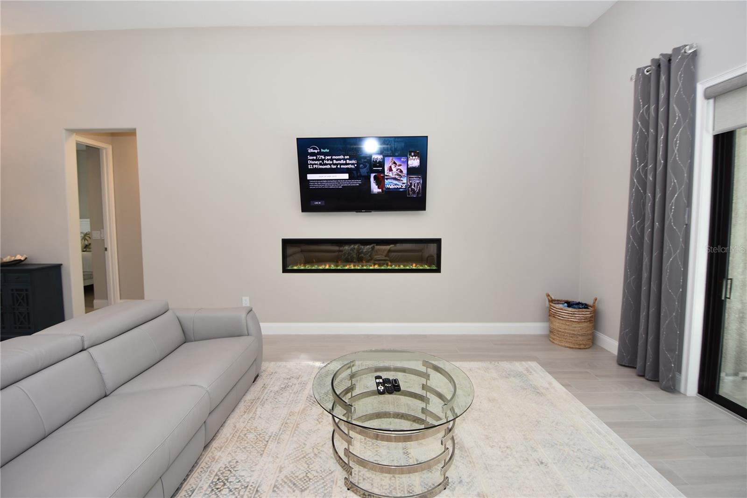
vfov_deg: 77.3
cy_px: 249
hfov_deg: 100.4
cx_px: 374
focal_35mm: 15
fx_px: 311
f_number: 4
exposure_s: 1/60
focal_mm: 10
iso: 220
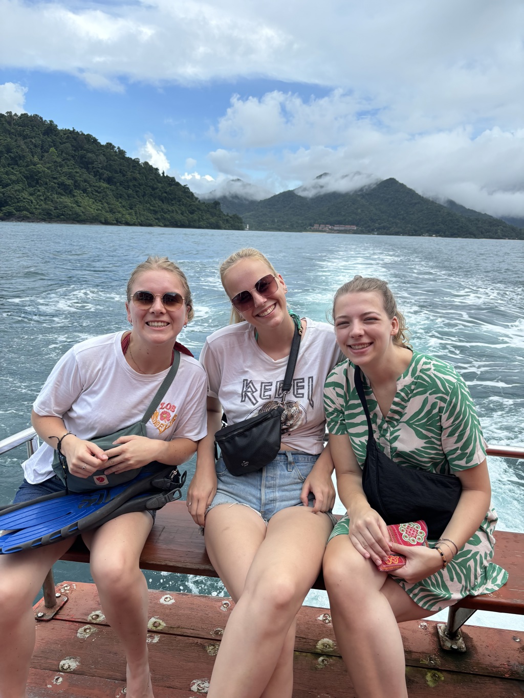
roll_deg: -1.8
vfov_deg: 67.3
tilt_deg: -13.3
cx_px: 262
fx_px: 525
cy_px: 349
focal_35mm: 26
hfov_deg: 53.1
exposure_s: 1/1876
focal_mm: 5.96
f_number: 1.6
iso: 50
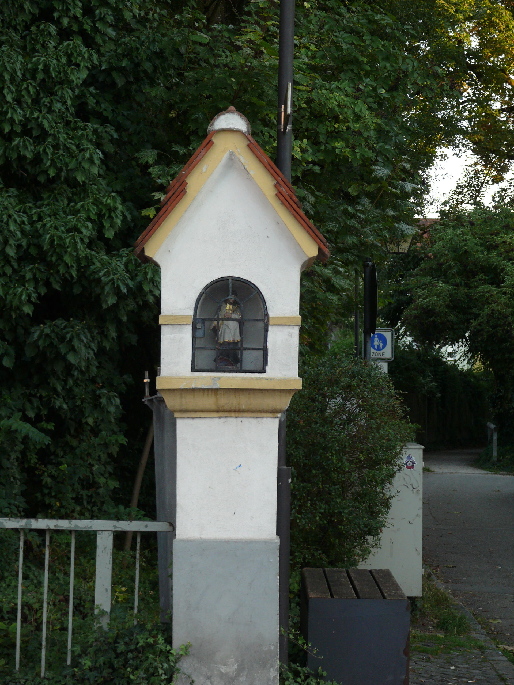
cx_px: 257
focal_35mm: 103
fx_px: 2039
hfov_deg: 14.4
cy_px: 342
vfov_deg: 19.1
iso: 100
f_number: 3.2
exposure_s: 1/100
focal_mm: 21.8
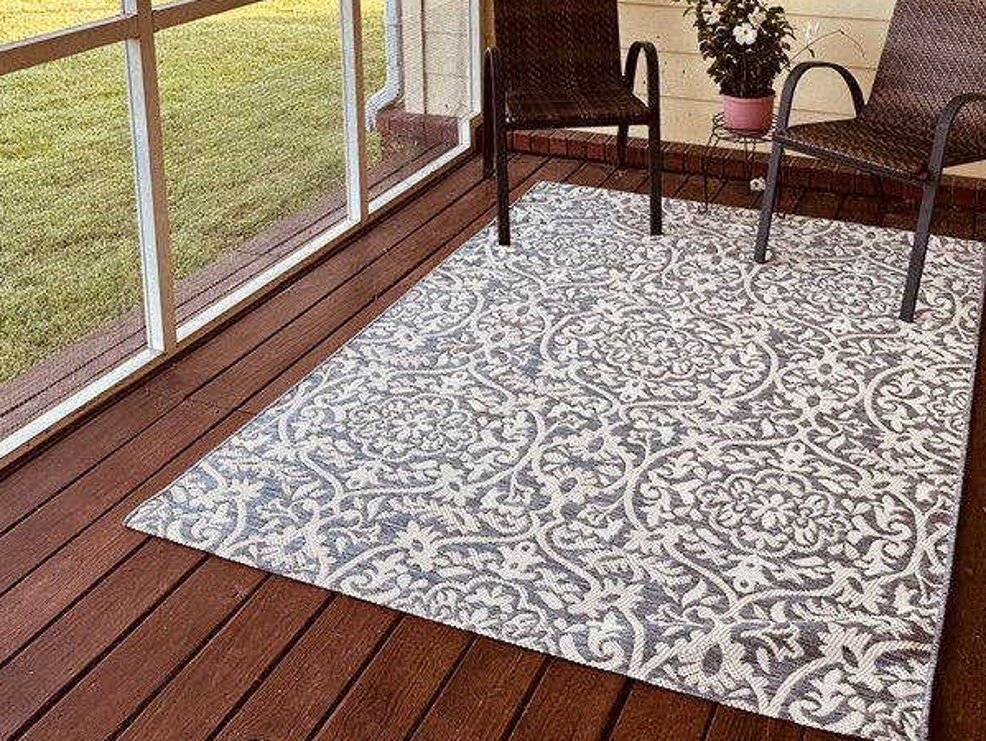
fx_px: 1169
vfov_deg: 33.0
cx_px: 550
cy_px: 46
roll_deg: -0.8
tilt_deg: -13.2
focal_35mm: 41
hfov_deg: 45.7
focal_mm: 6.86
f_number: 1.78
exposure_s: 1/121
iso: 64
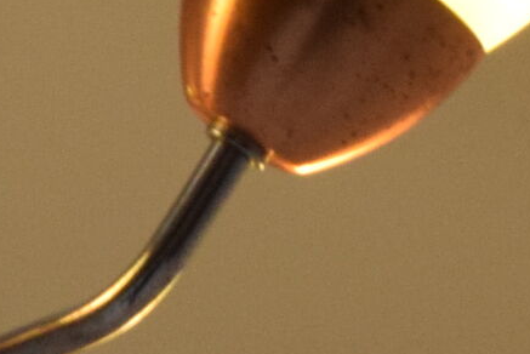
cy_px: -25
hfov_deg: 4.2
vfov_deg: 2.8
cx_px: -260
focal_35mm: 493
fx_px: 7263
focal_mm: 48
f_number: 7.1
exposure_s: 1/200
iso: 1600
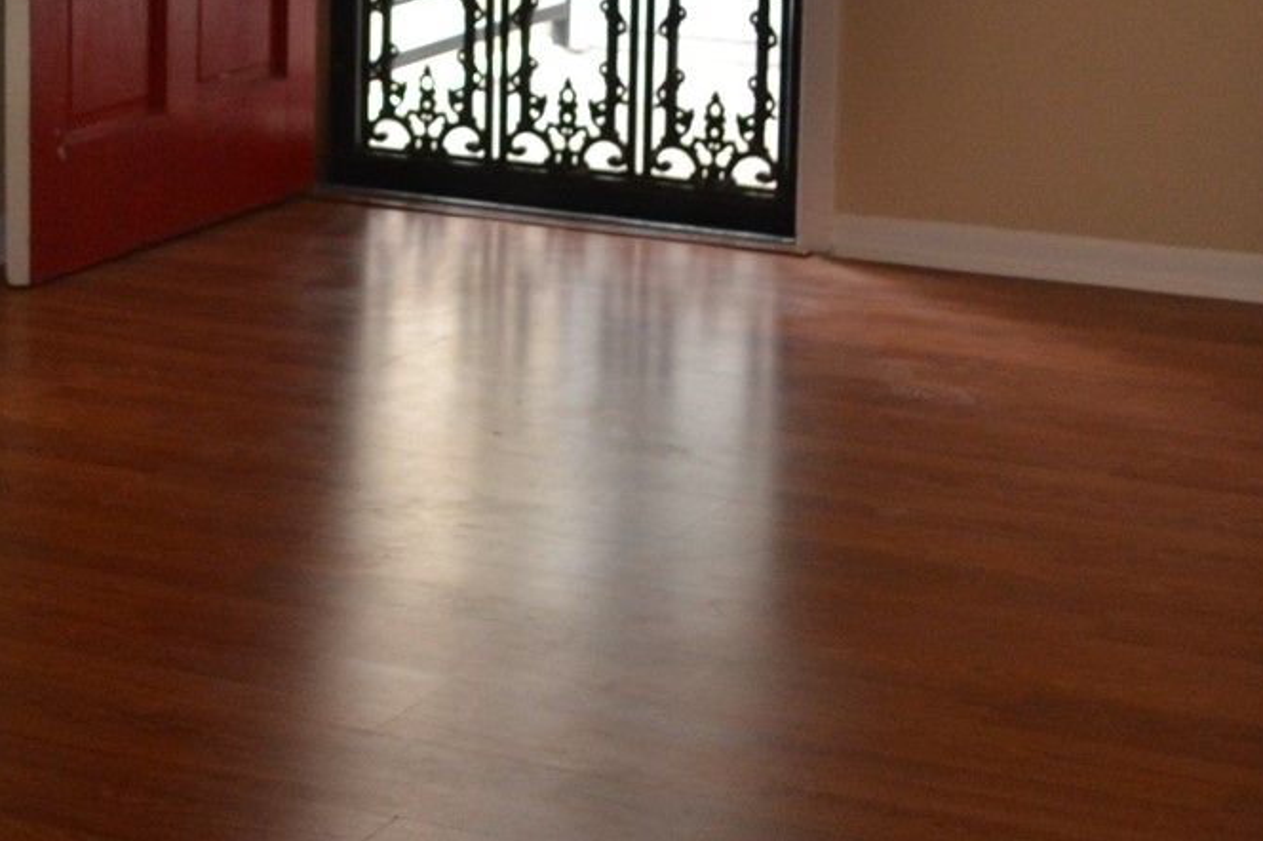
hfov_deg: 18.3
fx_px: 3787
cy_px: -154
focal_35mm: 108
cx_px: -84
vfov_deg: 12.4
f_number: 3.8
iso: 450
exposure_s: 1/60
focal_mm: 22
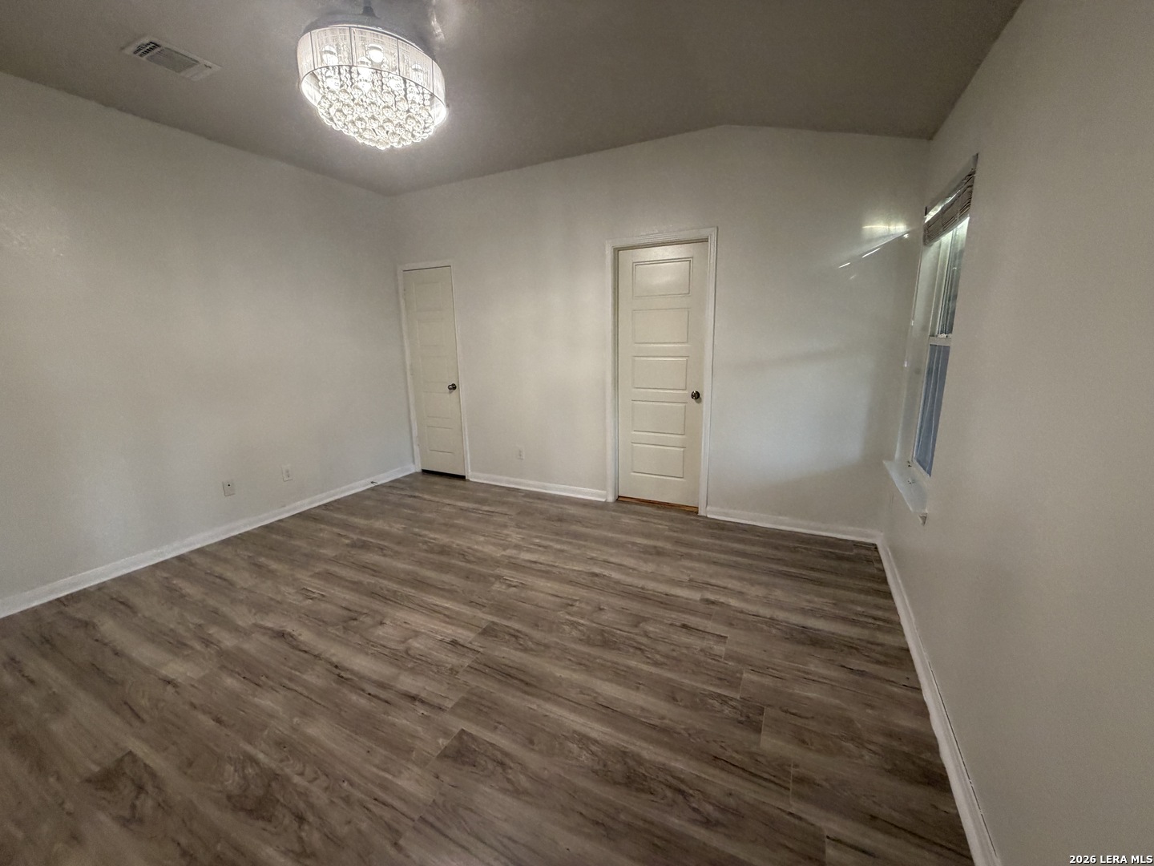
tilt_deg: -11.5
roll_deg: +0.9
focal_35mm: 14
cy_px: 433
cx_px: 577
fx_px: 467
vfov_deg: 85.7
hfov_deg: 102.1
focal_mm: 2.22
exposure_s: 1/60
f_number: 2.2
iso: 200
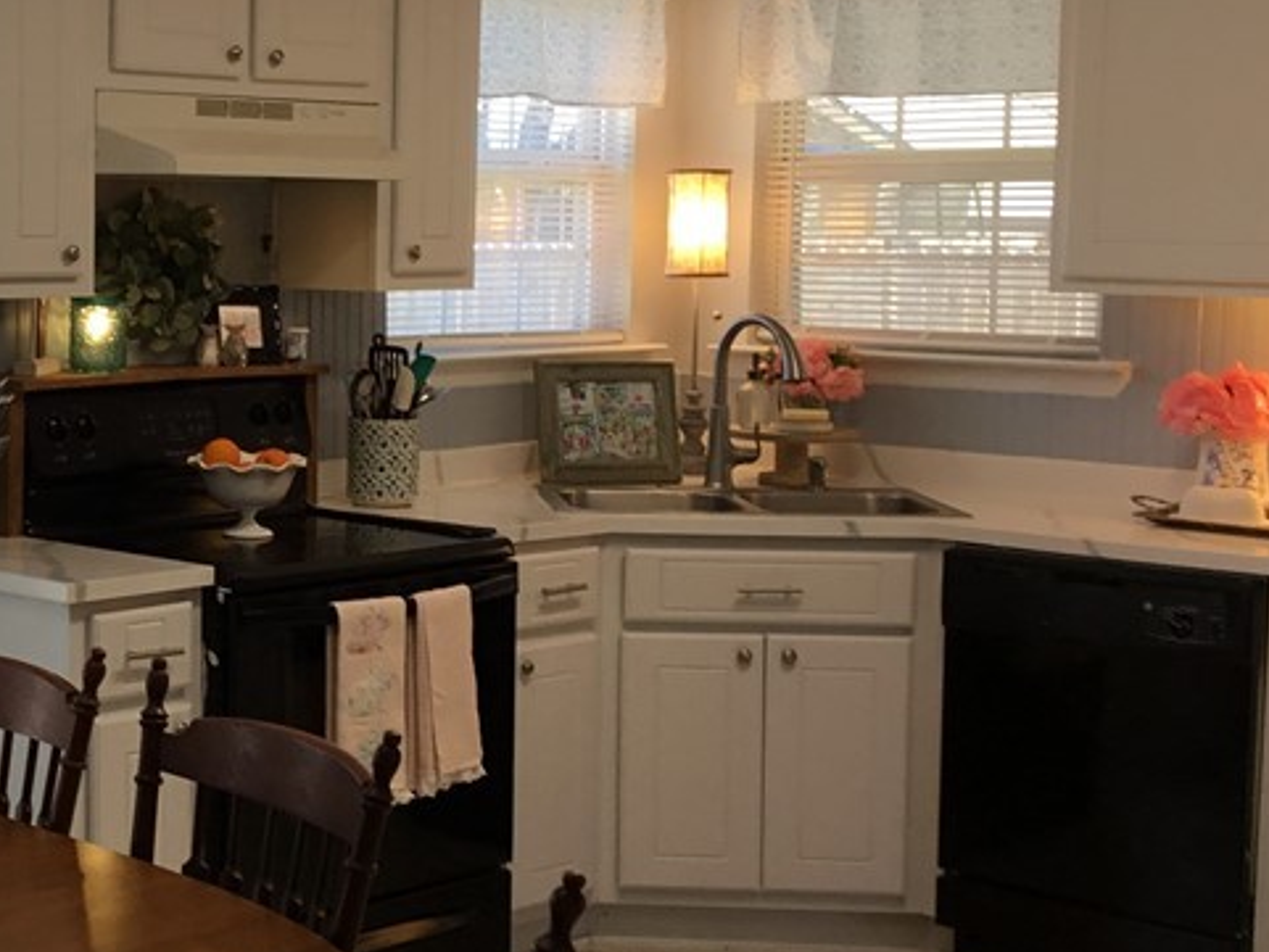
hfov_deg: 28.0
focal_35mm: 66
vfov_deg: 22.3
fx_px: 2420
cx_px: 74
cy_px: 435
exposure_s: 1/60
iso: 32
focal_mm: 3.3
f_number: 2.4
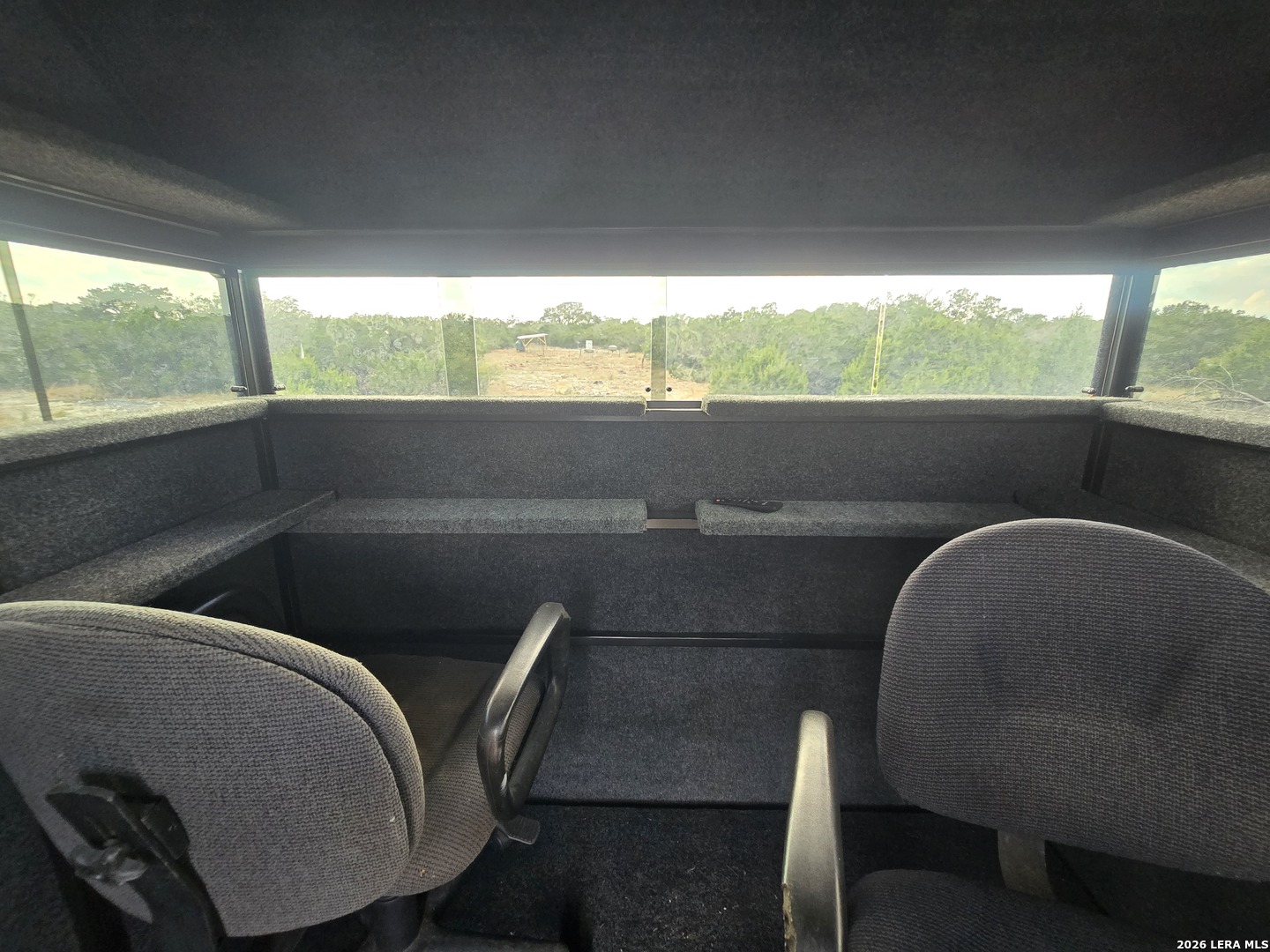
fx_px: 477
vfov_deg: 89.9
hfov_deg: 106.2
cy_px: 476
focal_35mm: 13
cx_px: 635
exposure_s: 1/60
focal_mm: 2.2
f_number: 2.2
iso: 250
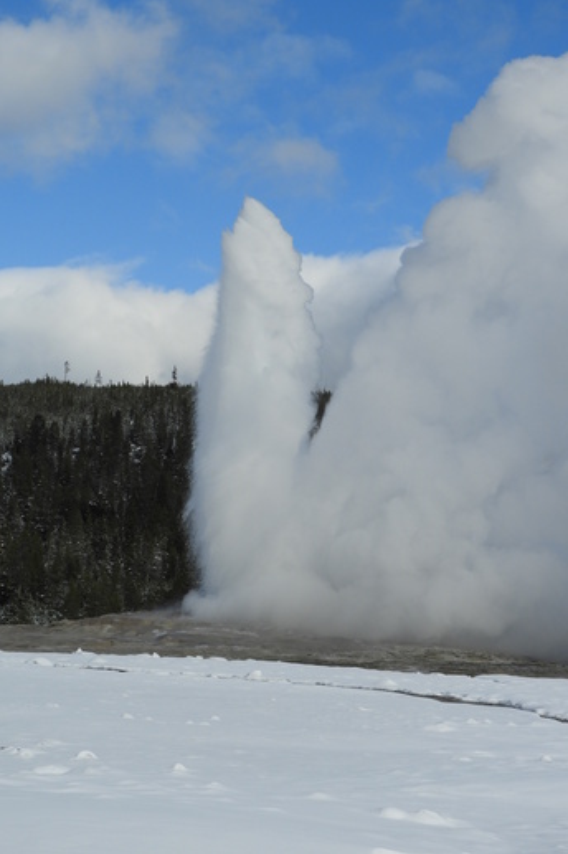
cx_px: 269
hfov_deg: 15.3
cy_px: 428
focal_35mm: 89
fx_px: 2109
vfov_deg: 22.9
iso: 100
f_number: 4.5
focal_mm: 15.2
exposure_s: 1/1250
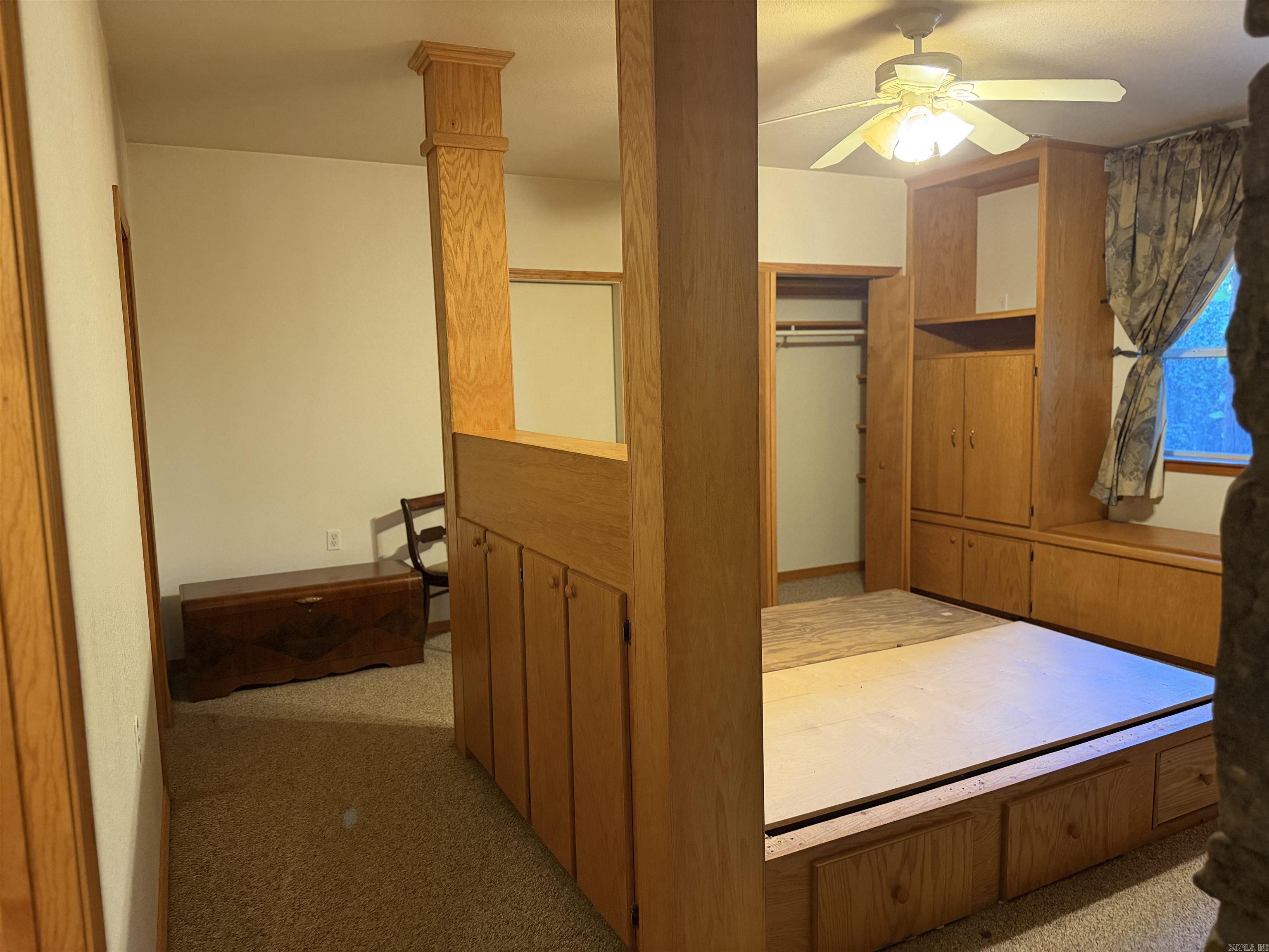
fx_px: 880
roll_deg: +2.8
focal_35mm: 24
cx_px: 634
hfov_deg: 71.6
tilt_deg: -4.5
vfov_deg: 56.8
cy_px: 476
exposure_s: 1/40
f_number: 1.78
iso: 640
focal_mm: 6.76
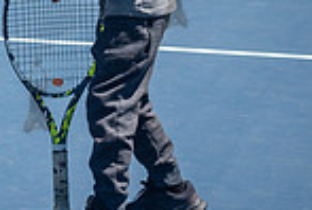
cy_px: -37
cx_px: -266
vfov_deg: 8.3
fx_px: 1434
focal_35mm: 165
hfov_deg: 11.4
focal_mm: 35
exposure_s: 1/1600
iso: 200
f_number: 4
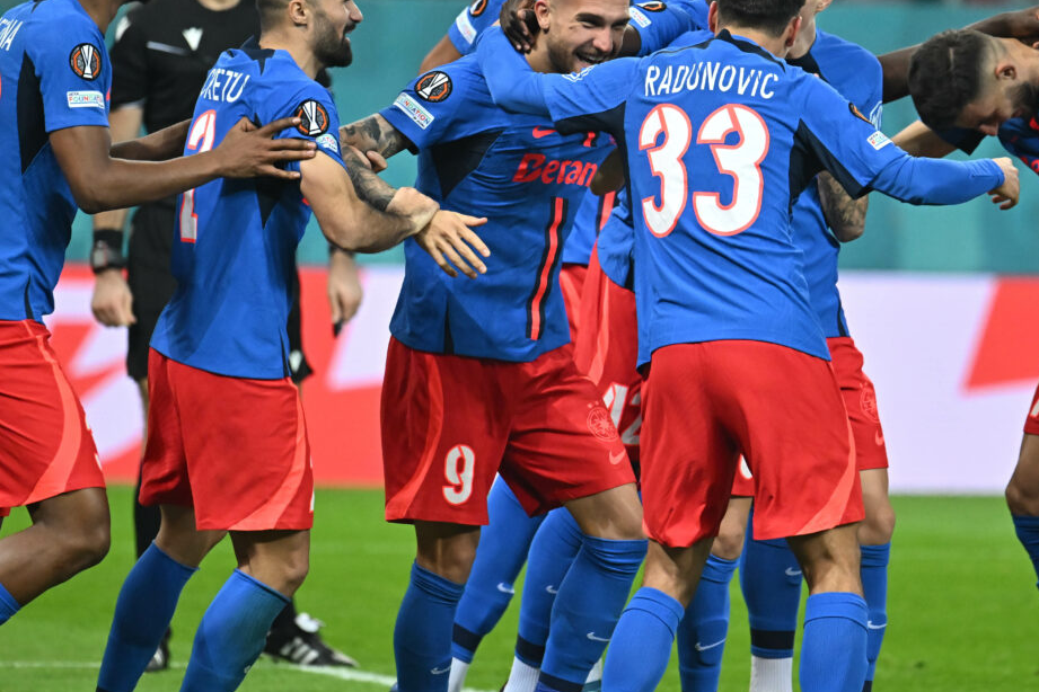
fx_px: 17546
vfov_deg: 2.3
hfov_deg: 3.4
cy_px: 242
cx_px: 645
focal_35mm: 608
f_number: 4.5
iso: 4000
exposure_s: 1/1250
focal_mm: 400
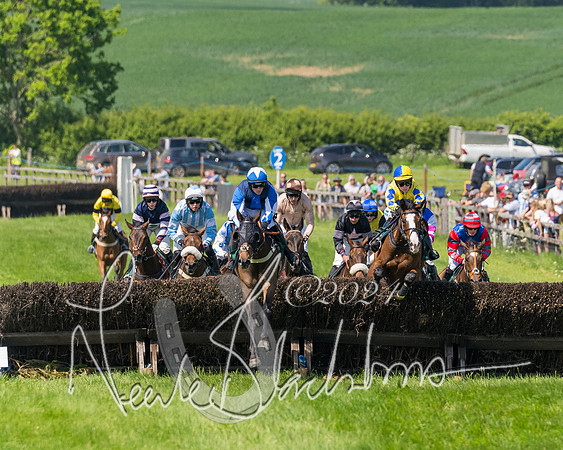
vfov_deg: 2.9
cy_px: 171
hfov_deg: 3.6
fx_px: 8870
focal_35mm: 532
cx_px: 349
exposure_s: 1/3200
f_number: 4
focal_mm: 200
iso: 400
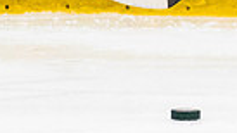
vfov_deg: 0.6
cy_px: -72
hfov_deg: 1.1
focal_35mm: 1978
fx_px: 12428
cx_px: 310
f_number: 2.8
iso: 3200
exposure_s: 1/1250
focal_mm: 200
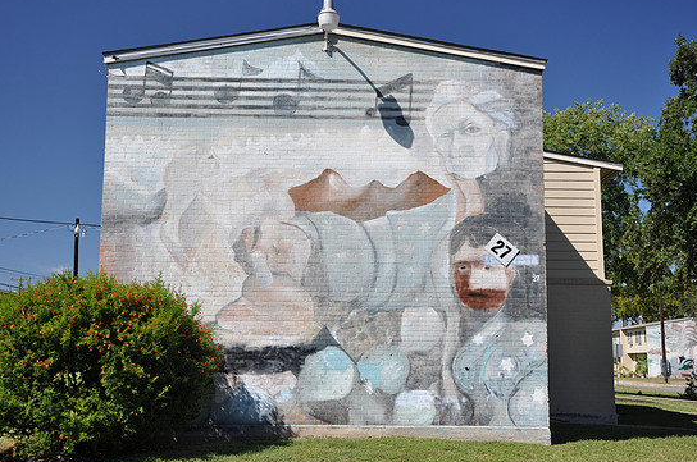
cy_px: 228
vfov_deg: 28.0
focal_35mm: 48
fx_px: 928
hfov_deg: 41.2
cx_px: 366
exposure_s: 1/250
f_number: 8
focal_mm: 30
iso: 200
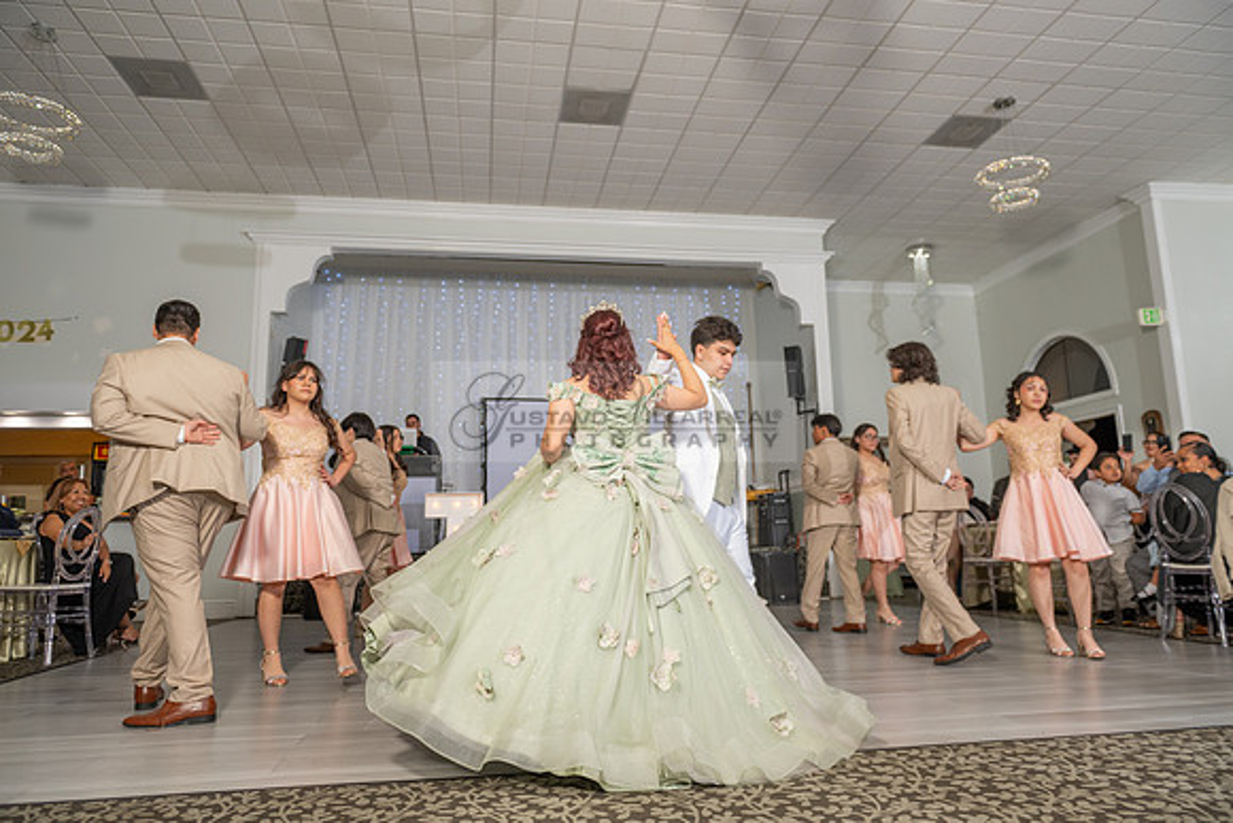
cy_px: 412
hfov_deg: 73.7
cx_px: 616
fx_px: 822
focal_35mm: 24
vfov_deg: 53.2
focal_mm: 24
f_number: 3.5
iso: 500
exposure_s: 1/160
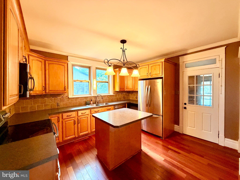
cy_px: 90
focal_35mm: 14
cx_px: 120
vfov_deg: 85.7
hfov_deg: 102.1
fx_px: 97
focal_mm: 2.22
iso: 500
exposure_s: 1/60
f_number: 2.2
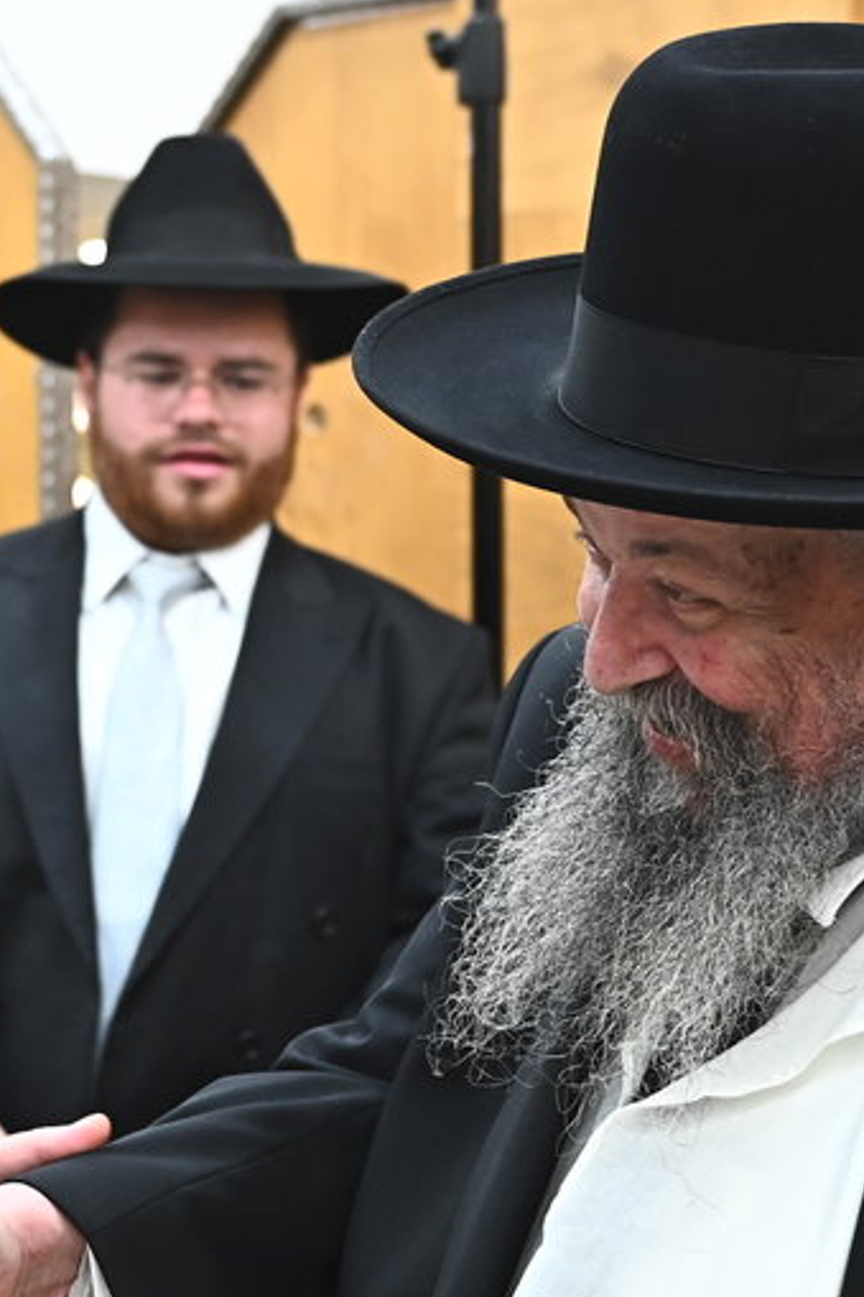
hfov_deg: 15.1
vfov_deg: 23.1
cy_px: 608
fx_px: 3170
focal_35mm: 88
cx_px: -79
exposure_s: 1/200
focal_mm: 32
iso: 1600
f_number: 3.2
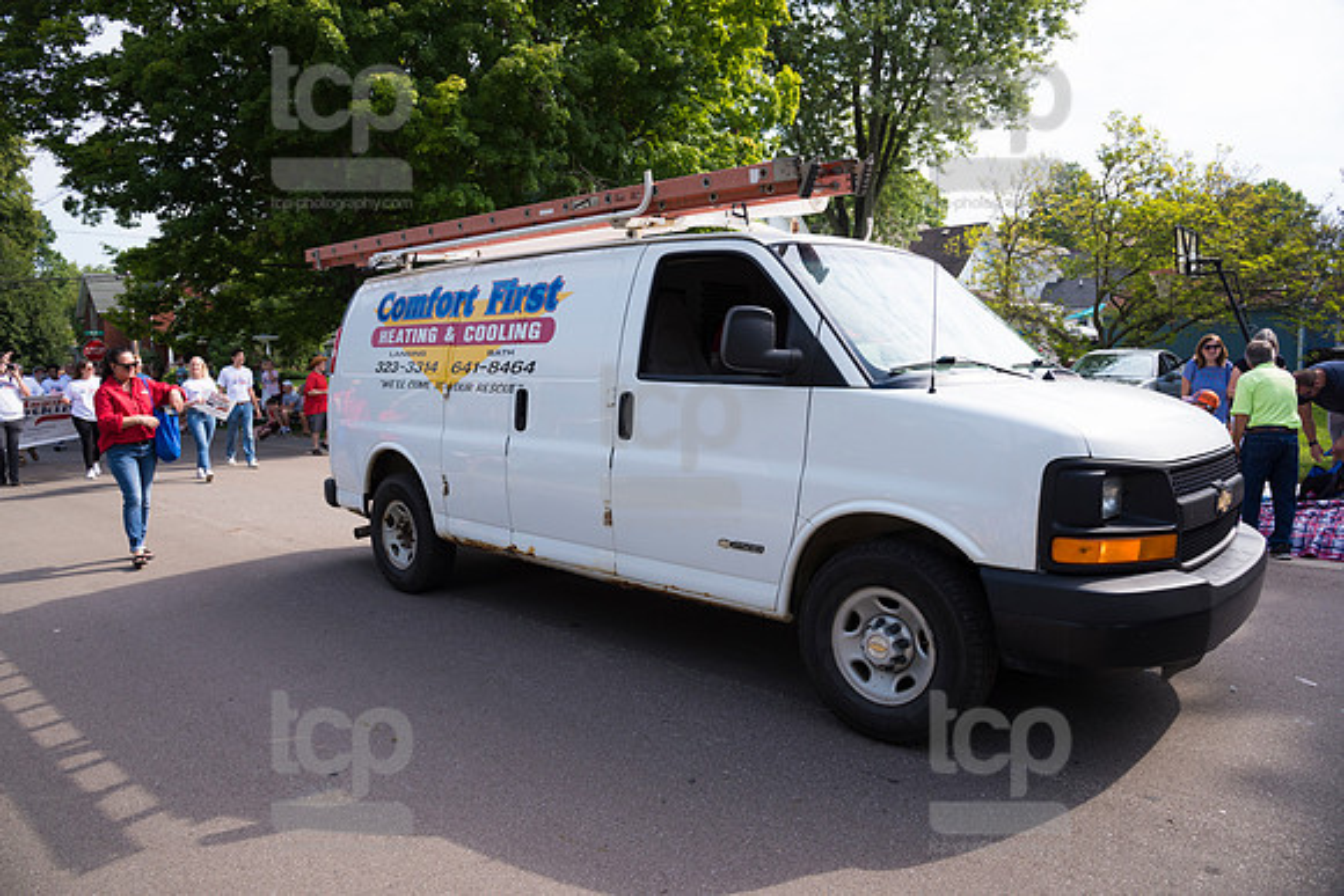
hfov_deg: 73.7
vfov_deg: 53.2
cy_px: 448
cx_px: 672
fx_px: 896
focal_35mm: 24
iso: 250
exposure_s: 1/500
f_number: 6.3
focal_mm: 24
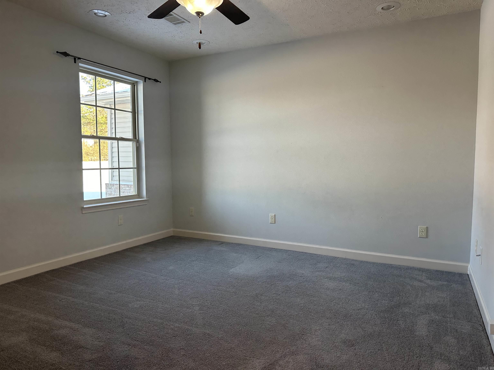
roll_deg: -0.1
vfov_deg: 56.8
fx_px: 343
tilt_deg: -3.4
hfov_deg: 71.6
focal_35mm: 24
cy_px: 185
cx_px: 247
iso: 160
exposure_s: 1/120
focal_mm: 6.86
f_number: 1.78
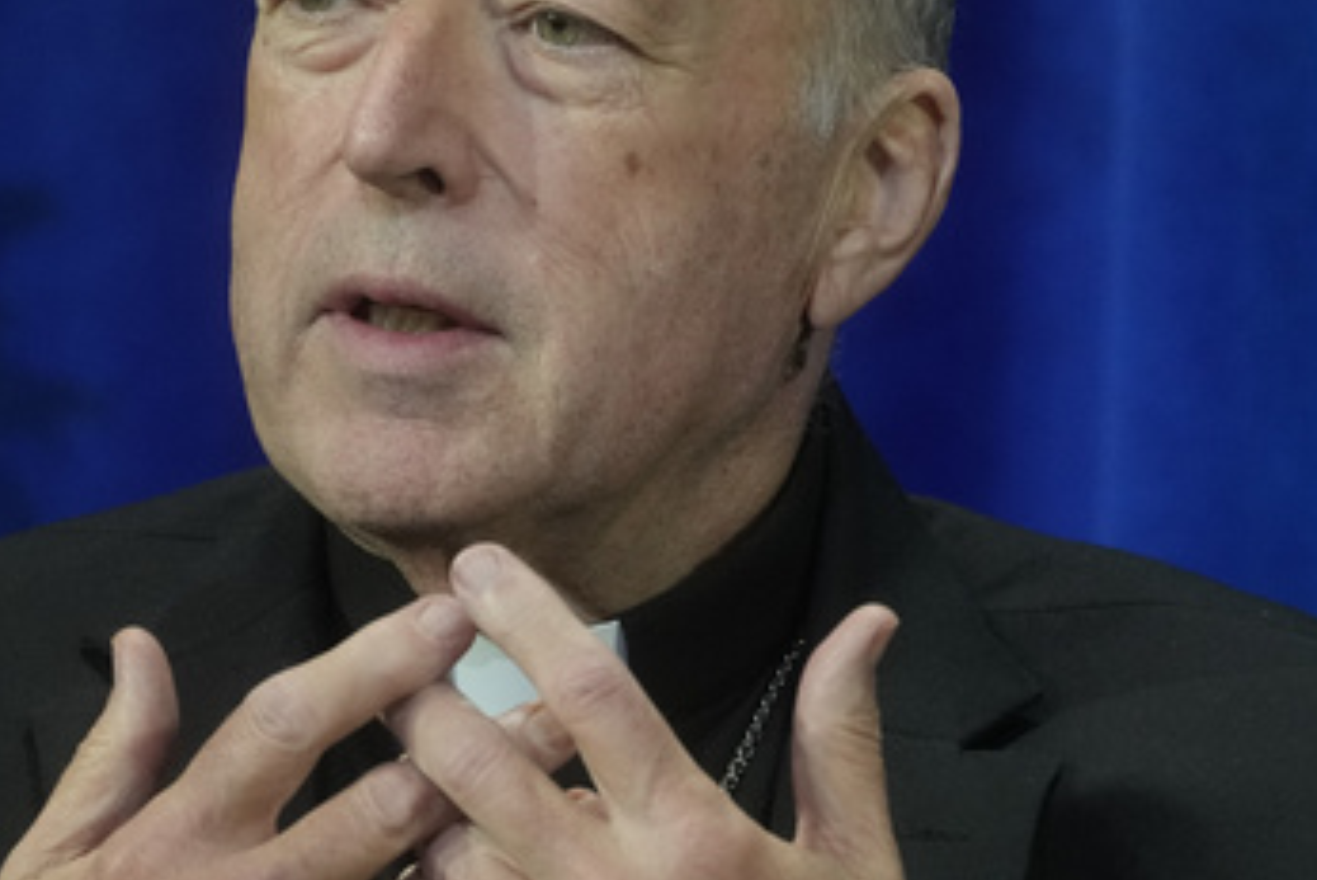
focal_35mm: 1175
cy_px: 322
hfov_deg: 1.8
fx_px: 43001
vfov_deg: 1.2
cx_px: 658
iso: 3200
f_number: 5.6
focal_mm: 397
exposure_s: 1/250
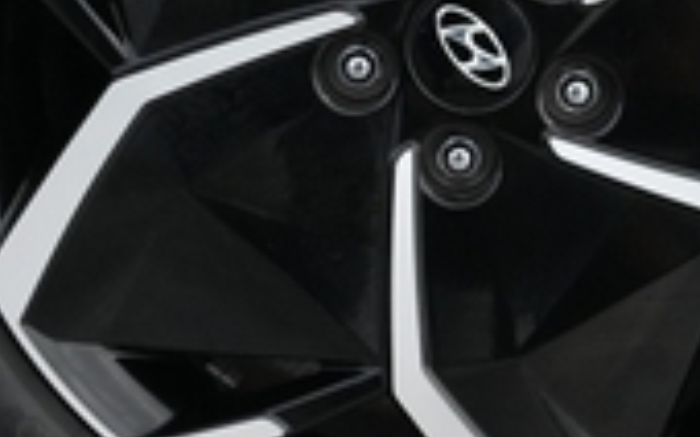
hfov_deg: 22.4
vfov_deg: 14.1
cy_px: 74
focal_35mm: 92
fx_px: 1754
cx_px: 506
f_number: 2.8
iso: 5000
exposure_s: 1/160
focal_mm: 24
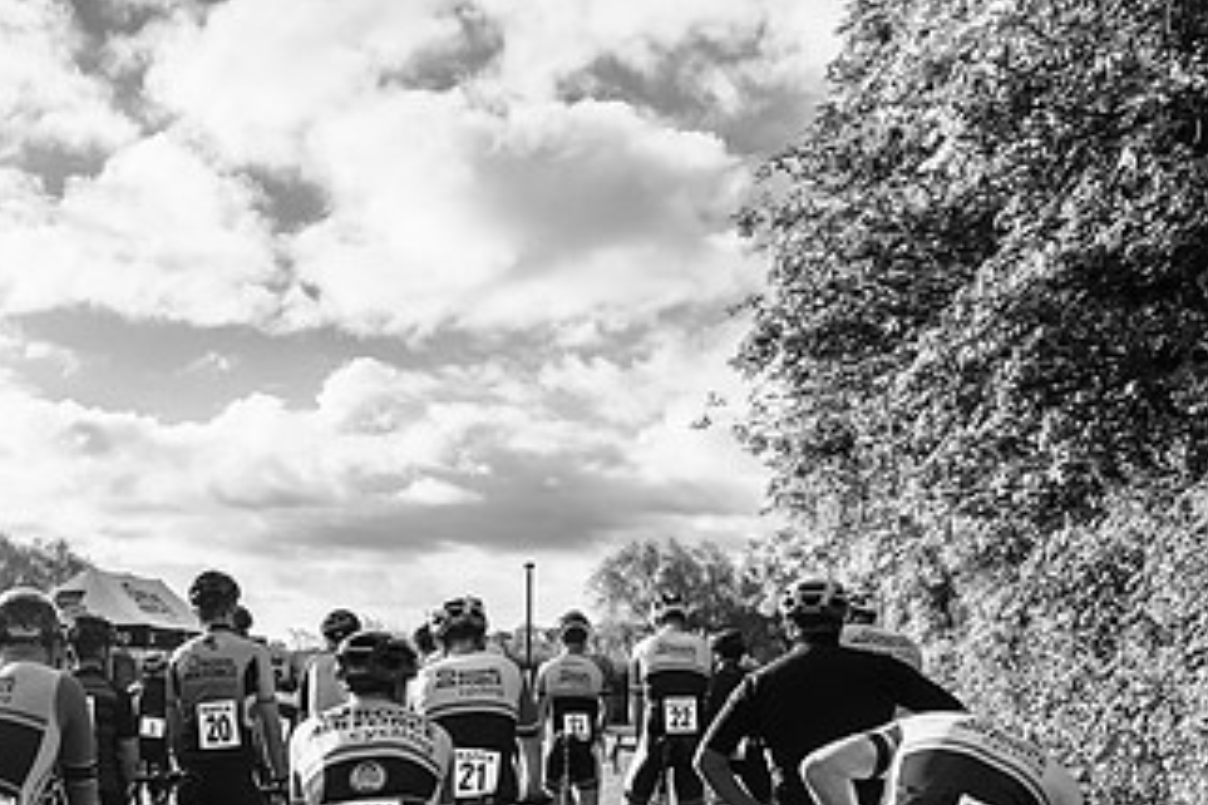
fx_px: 1577
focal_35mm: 47
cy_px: 724
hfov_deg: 40.0
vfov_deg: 27.6
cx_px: 218
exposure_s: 1/1000
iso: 200
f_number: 5.6
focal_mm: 26
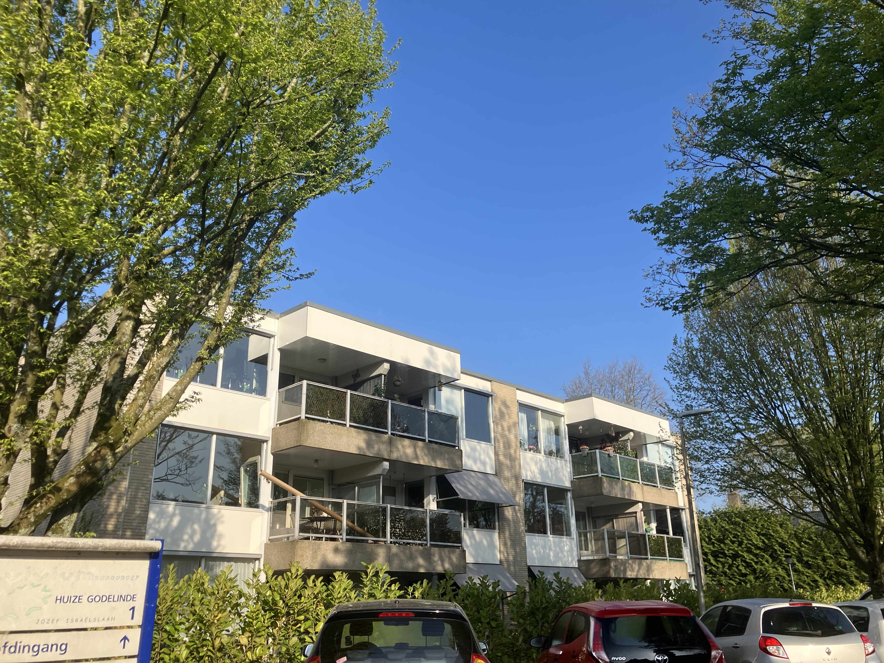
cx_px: 442
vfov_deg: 49.7
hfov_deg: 63.4
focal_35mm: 28
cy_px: 332
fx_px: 715
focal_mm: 3.99
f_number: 1.8
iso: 32
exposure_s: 1/1473
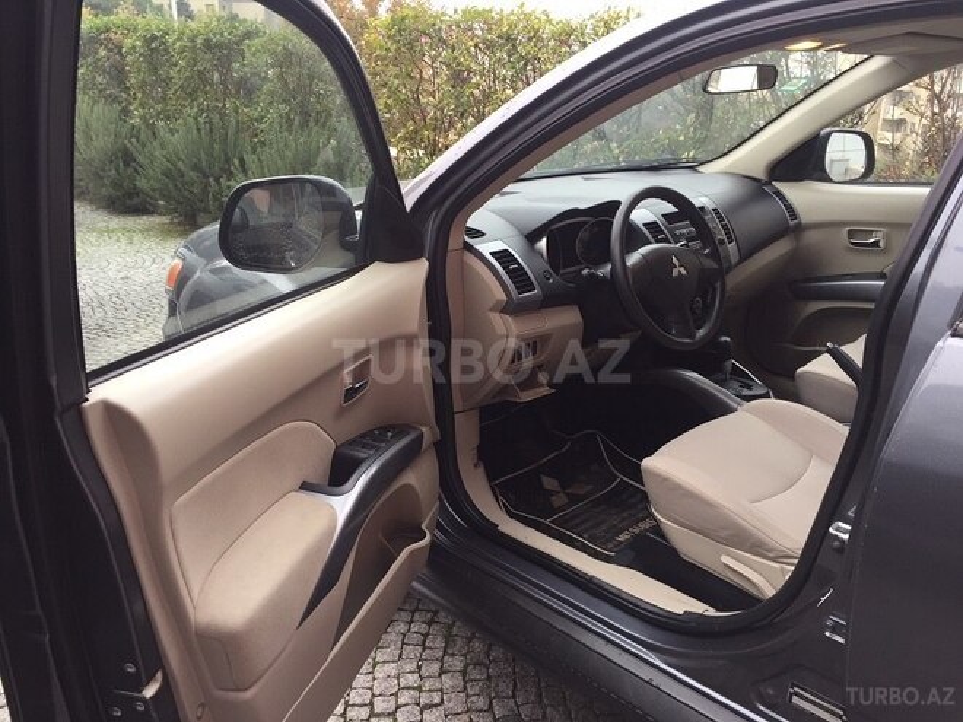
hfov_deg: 61.7
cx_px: 482
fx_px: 807
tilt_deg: -19.6
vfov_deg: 48.2
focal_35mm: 29
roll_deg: -0.5
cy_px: 361
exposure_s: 1/50
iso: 40
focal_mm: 4.15
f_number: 2.2
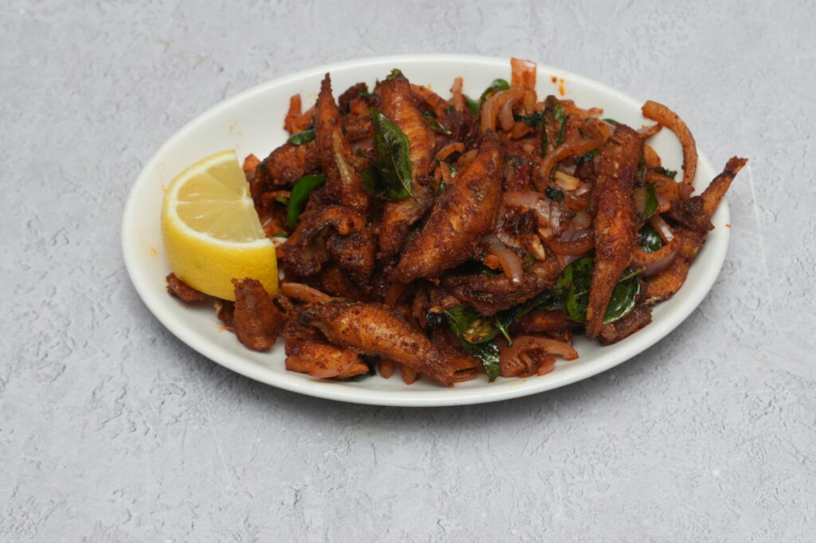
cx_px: 408
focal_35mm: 90
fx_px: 2039
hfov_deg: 22.6
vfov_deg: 15.2
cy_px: 272
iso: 640
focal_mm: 60
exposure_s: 1/200
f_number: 10
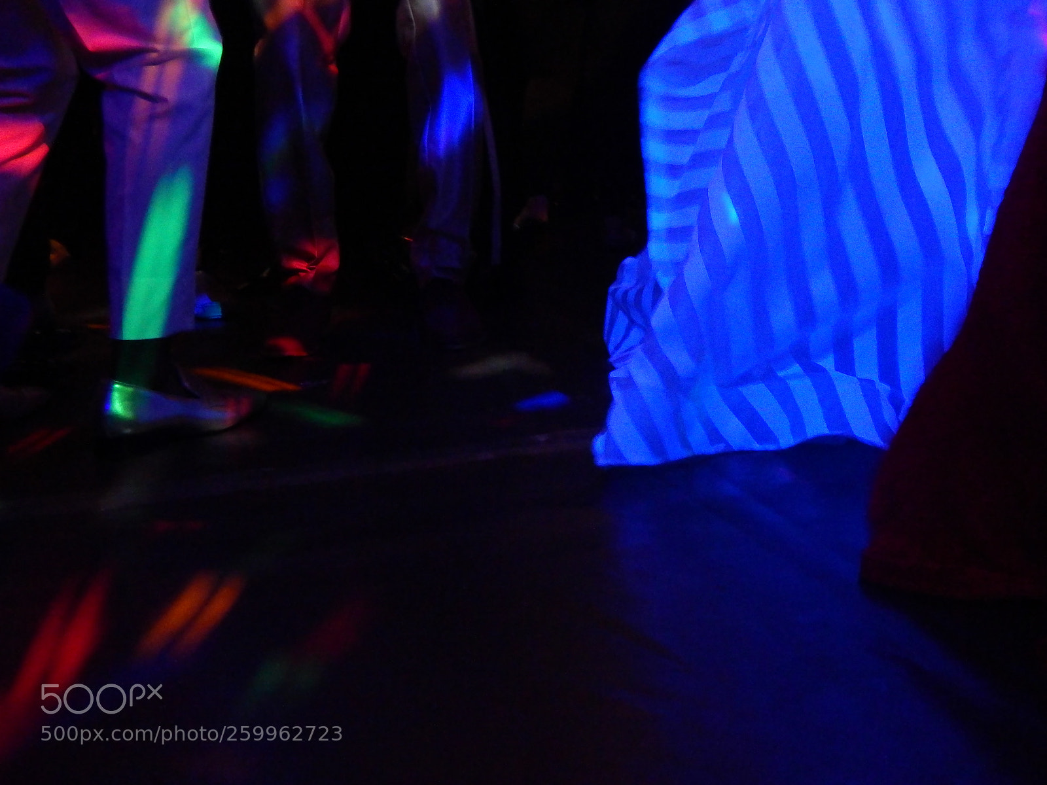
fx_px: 1301
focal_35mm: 43
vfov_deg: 33.6
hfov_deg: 43.9
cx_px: 524
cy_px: 392
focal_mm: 7.7
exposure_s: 1/15
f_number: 3.6
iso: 1400
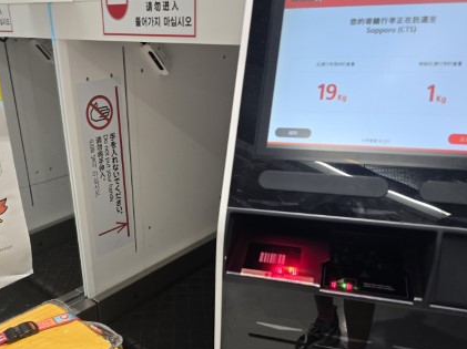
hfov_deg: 51.7
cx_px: 158
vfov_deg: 39.9
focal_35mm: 35
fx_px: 472
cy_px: 247
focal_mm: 6.3
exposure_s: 1/61
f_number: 1.7
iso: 80
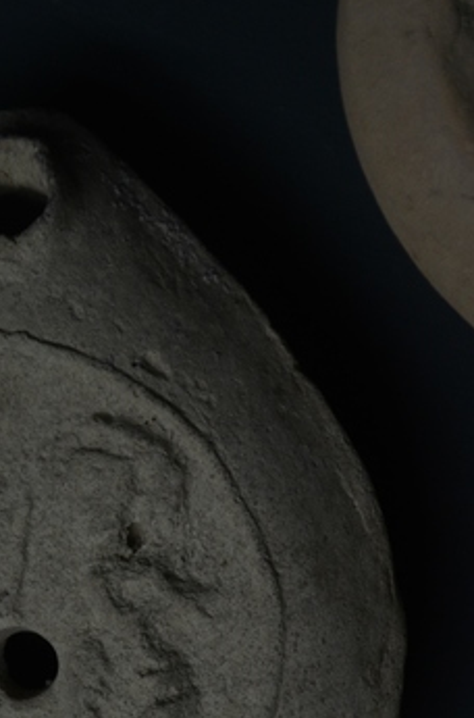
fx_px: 5742
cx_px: 33
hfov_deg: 4.7
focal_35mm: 289
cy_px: 579
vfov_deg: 7.1
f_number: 5.6
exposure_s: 1/125
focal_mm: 100
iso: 1000
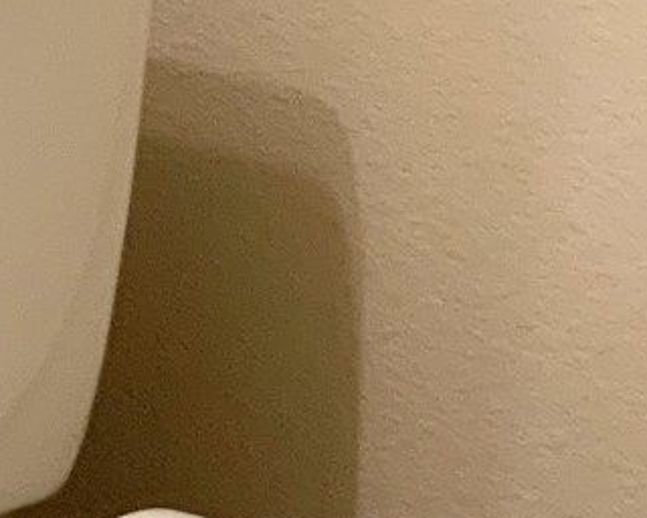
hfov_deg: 9.9
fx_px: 3466
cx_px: -651
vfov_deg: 8.5
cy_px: -69
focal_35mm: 181
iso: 125
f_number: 1.8
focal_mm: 3
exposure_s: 1/60
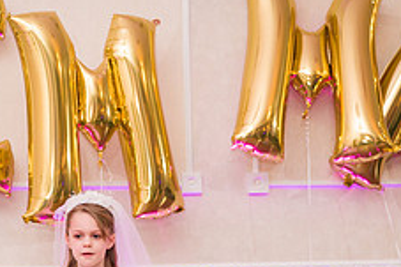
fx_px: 1080
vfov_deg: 13.7
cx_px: 175
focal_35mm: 97
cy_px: 320
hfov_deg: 21.0
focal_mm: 38
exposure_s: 1/200
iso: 1250
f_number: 3.2
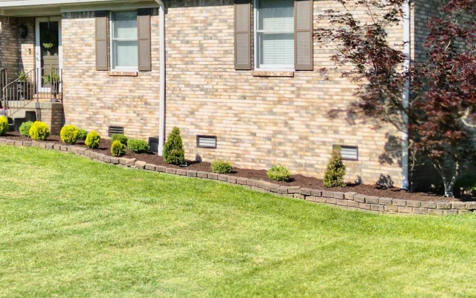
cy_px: 51
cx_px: 90
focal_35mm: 64
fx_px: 830
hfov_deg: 31.1
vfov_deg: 20.0
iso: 100
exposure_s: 1/1600
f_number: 1.7
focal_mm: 6.72
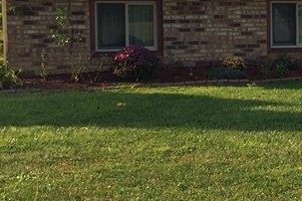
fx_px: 856
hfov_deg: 18.1
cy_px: 48
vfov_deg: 13.4
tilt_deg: -4.7
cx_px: 434
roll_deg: -1.4
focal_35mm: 102
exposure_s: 1/760
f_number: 2.2
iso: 32
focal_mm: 4.15
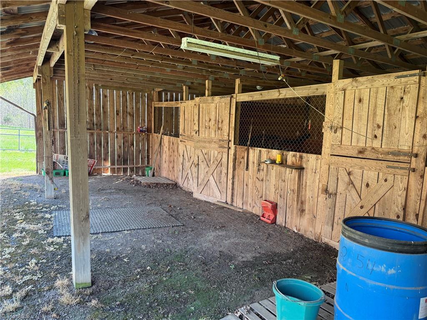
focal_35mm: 24
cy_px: 160
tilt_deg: -6.3
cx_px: 214
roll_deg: -1.7
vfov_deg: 56.8
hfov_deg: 71.6
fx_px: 296
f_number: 1.78
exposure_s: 1/151
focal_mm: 6.76
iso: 160
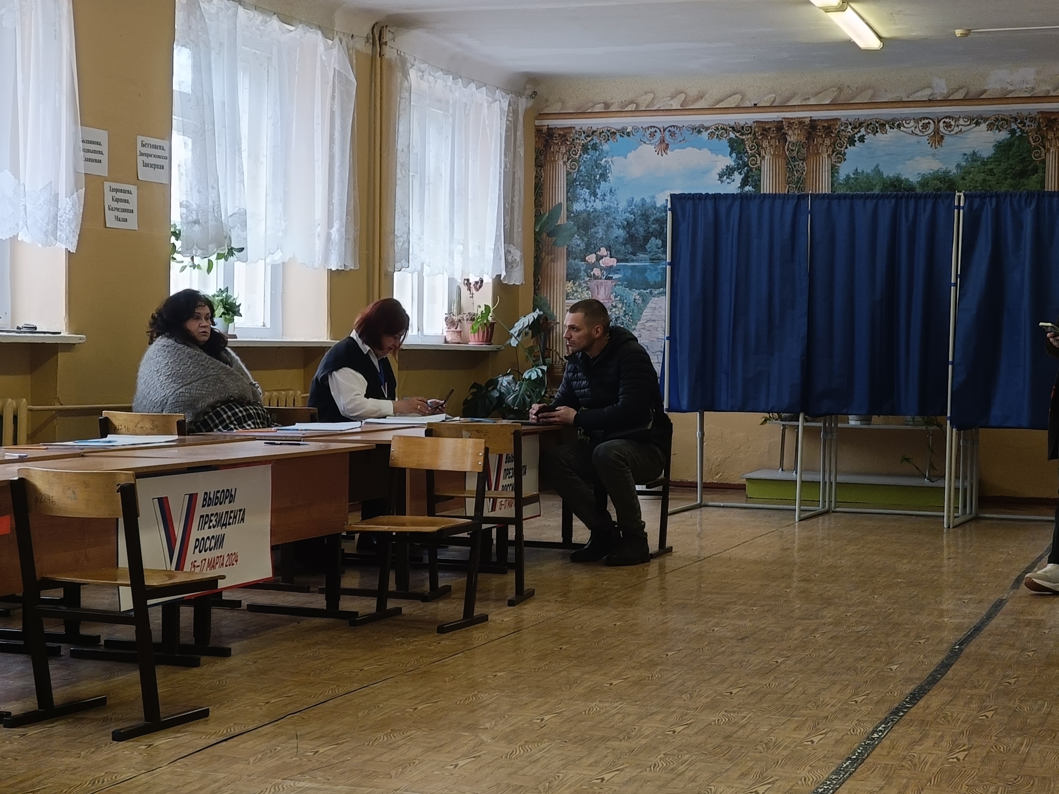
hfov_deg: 30.7
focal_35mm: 63
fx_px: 1927
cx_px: 530
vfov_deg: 23.3
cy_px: 397
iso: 242
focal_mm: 7.08
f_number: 2
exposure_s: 1/50
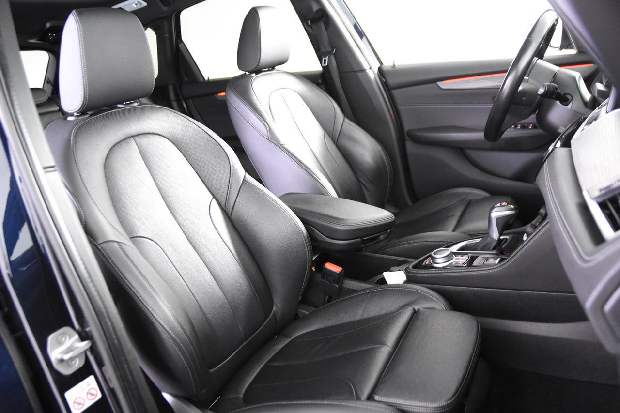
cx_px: 310
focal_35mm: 30
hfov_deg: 61.9
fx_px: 517
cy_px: 206
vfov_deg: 43.6
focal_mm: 20
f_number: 2.8
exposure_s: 1/30
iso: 5000
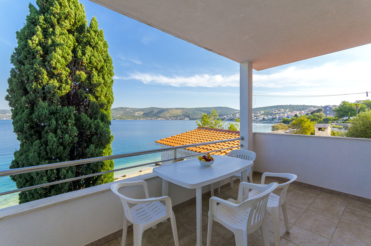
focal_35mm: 15
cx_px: 186
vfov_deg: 77.1
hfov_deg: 100.5
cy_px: 123
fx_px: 154
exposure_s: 1/800
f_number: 8
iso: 100
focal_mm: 10
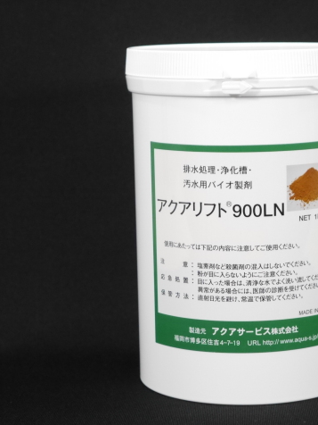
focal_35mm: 113
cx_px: 254
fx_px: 1384
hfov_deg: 13.0
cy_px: 212
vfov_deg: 17.4
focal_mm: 42
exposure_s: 1/80
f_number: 5.6
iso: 2000
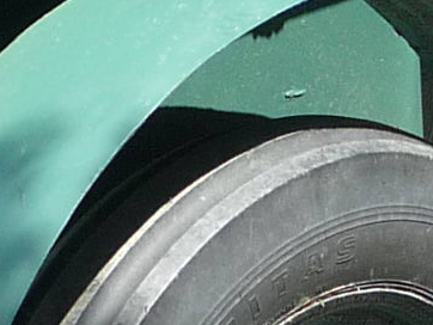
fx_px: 2654
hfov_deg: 9.3
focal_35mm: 212
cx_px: 309
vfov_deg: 7.0
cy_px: -60
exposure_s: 1/500
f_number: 3.2
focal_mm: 4.4
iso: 100
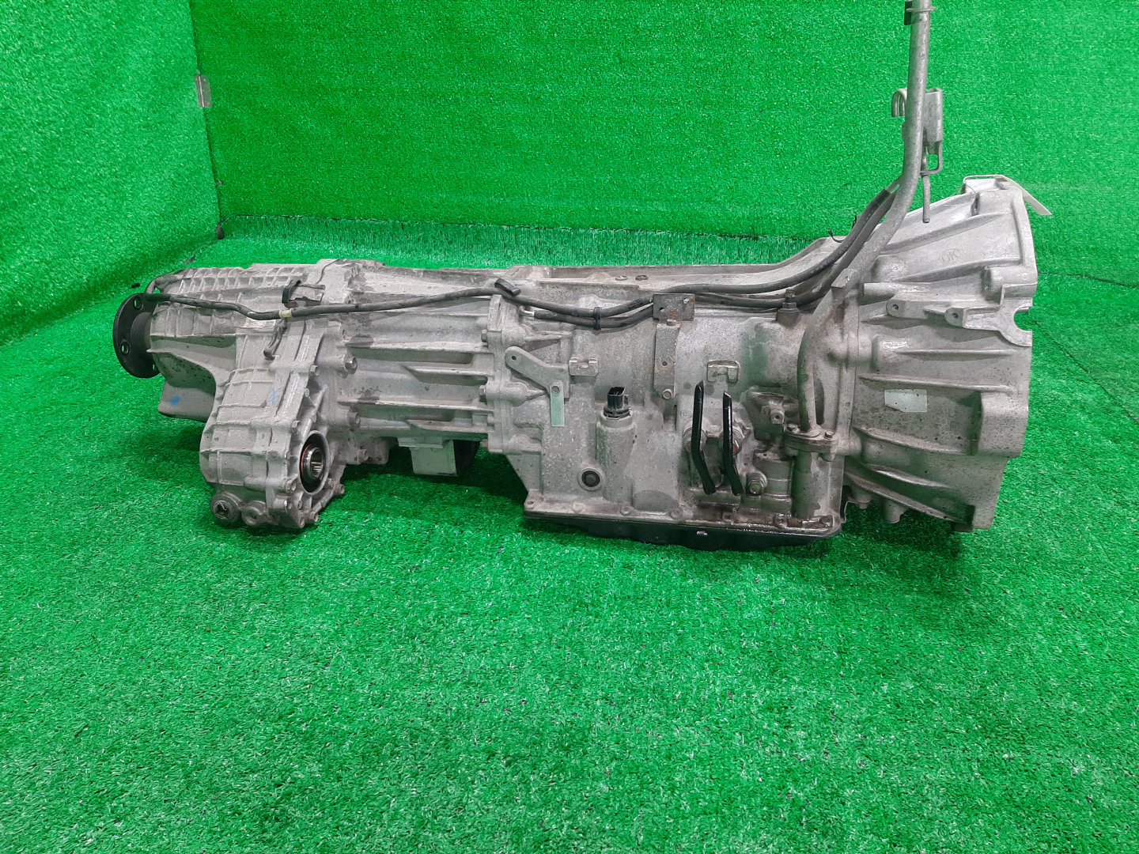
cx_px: 570
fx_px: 856
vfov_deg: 53.1
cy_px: 427
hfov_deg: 67.3
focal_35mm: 26
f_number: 1.7
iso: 147
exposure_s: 1/50
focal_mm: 3.93
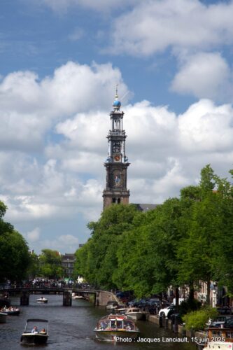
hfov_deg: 13.0
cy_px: 175
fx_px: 1020
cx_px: 116
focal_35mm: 105
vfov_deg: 19.5
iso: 320
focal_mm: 70
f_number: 16
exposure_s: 1/100
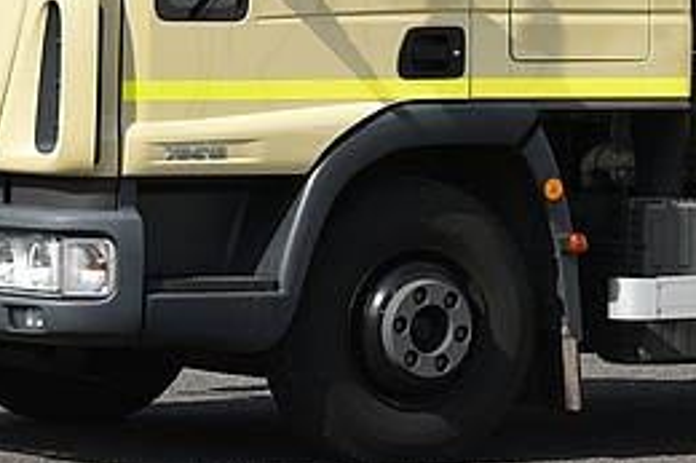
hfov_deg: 7.0
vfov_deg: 4.6
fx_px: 5680
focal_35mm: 294
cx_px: 854
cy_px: -131
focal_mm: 85
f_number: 10
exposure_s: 1/400
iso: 200
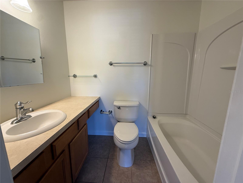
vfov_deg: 85.7
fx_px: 98
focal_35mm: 14
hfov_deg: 102.1
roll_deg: -0.9
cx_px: 122
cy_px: 92
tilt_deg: -9.4
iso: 160
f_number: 2.2
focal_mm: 2.22
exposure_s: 1/120
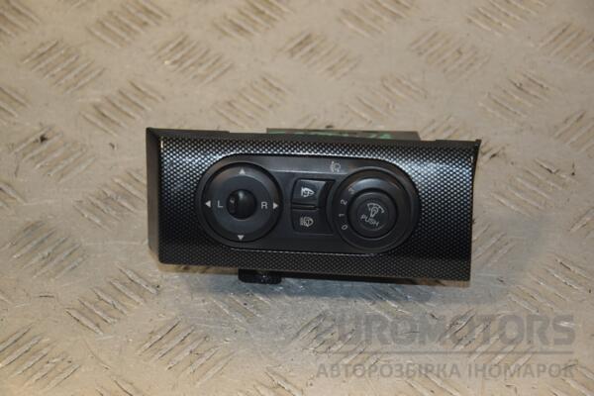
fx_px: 1856
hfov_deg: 18.2
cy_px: 198
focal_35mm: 112
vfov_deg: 12.2
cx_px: 297
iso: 800
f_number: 6.3
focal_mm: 75
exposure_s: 1/200
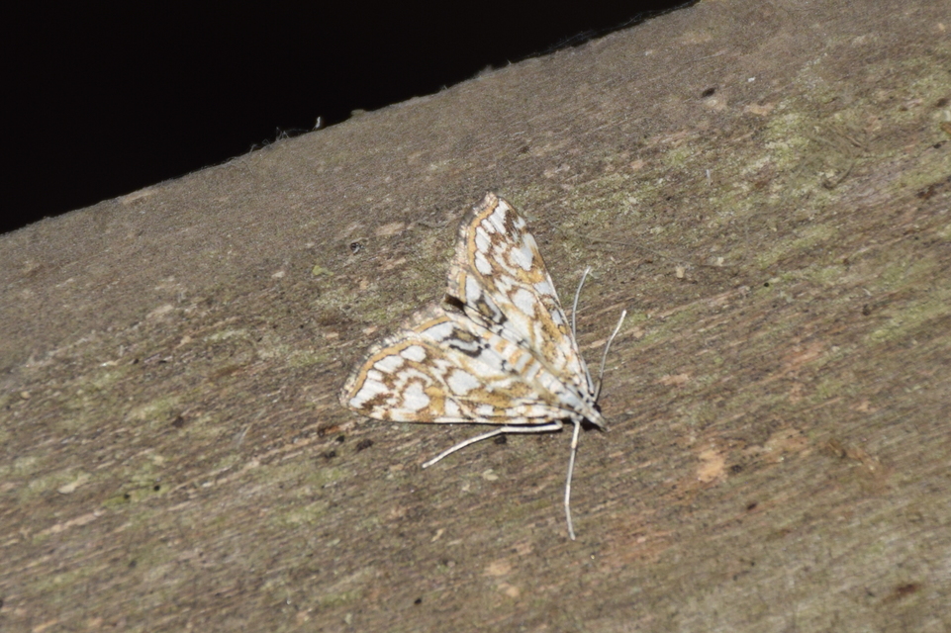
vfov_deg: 6.5
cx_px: 476
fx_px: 5545
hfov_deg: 9.8
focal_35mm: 210
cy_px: 316
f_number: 7.1
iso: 320
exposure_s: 1/60
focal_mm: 140
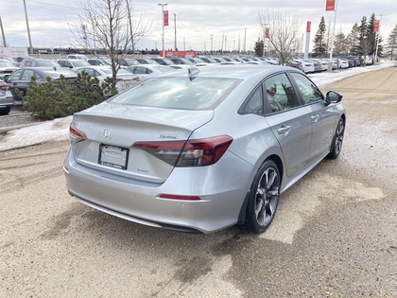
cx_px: 198
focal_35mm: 28
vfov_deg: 49.7
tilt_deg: -15.7
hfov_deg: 63.4
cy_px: 149
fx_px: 321
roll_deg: +0.2
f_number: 1.8
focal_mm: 3.99
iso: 20
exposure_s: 1/623
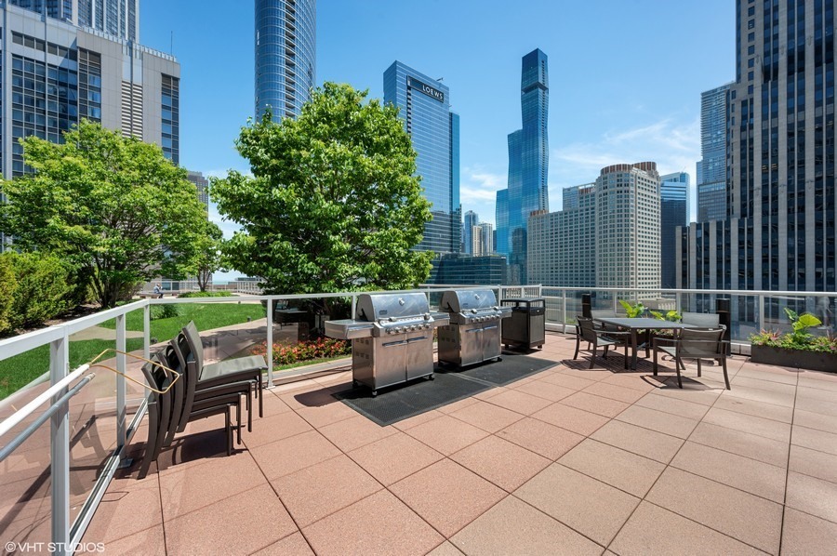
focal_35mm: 14
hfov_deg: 104.3
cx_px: 418
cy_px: 278
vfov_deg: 81.1
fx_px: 325
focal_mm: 14
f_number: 10
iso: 100
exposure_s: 1/160
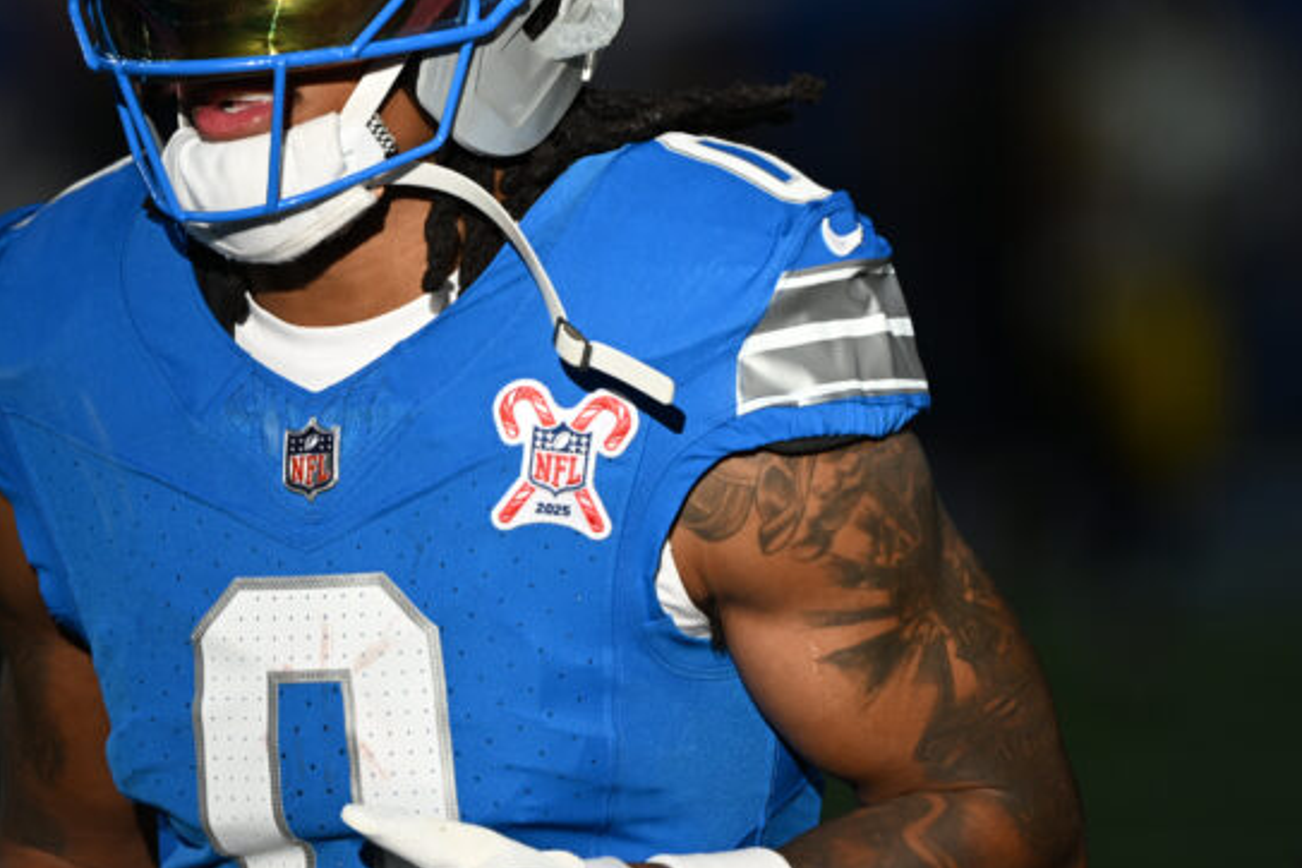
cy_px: 294
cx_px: 266
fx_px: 27304
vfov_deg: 1.8
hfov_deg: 2.7
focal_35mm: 755
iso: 500
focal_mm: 400
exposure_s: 1/1600
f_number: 4.5
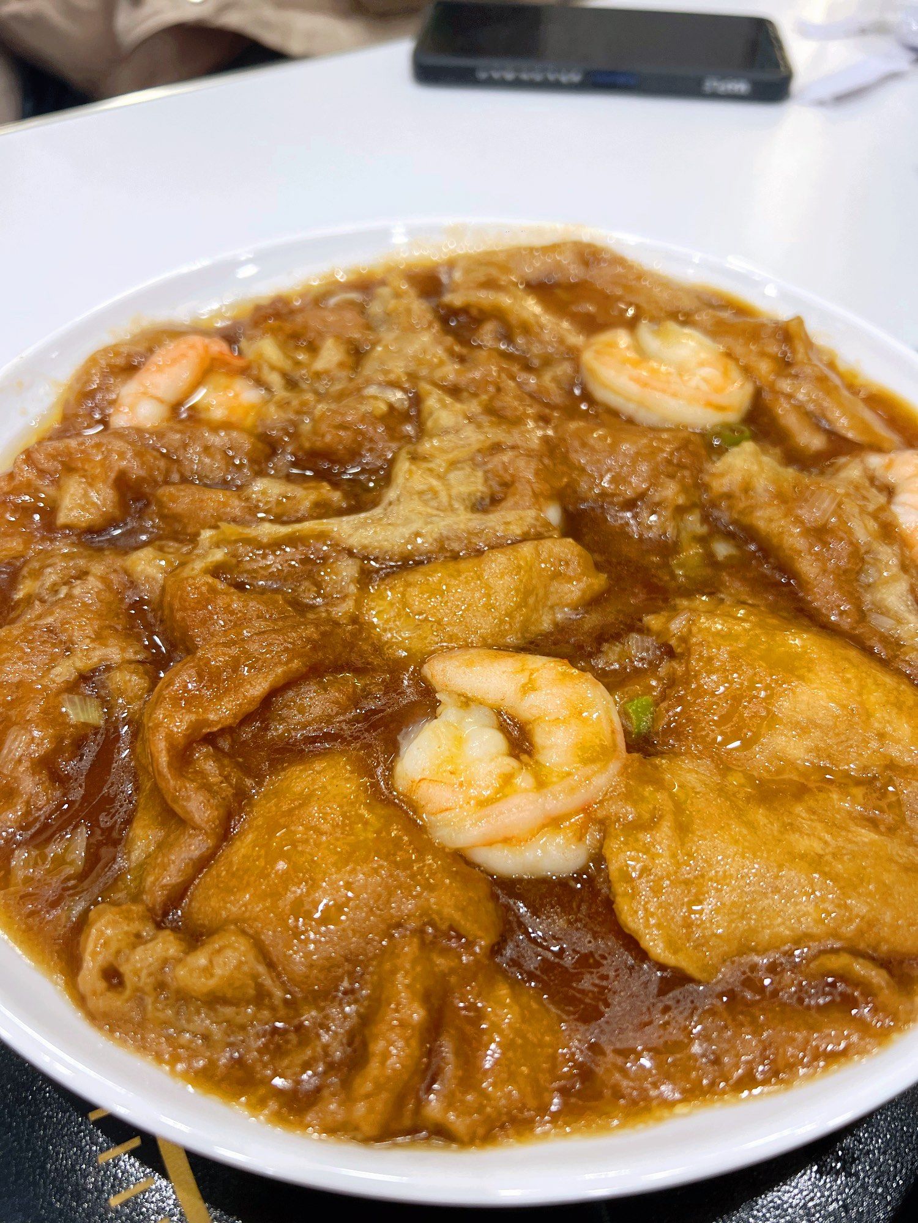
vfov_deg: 67.3
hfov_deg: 53.1
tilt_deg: -49.7
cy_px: 612
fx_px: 919
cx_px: 459
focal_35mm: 26
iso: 40
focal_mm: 5.7
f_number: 1.5
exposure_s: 1/100
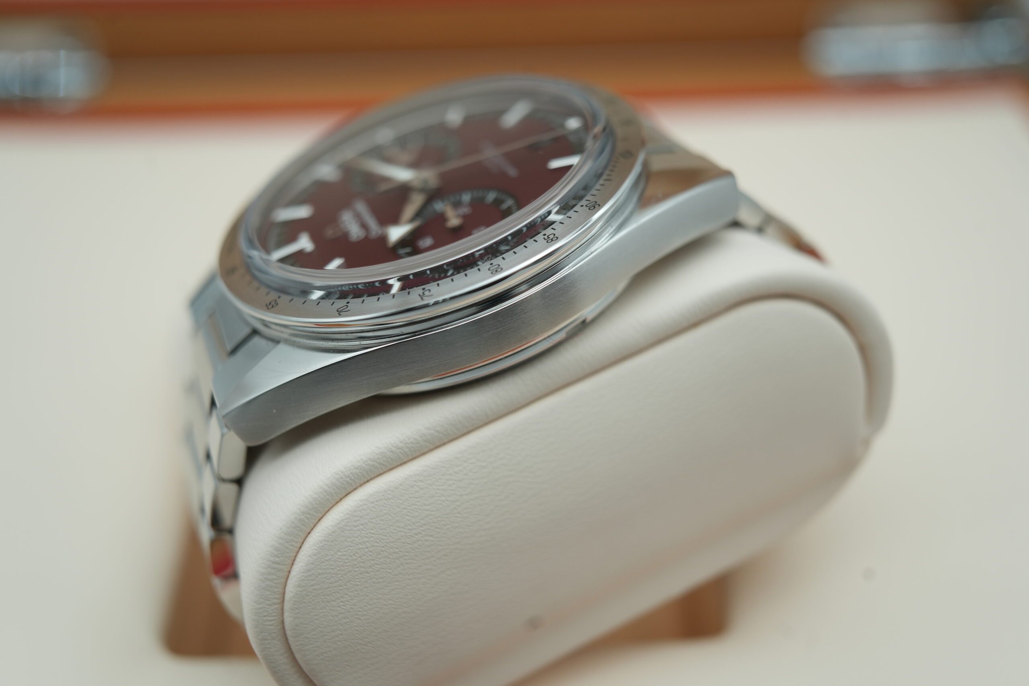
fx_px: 1000
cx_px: 514
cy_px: 343
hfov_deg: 54.4
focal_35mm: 35
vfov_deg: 37.9
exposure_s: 1/250
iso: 400
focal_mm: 35
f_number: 5
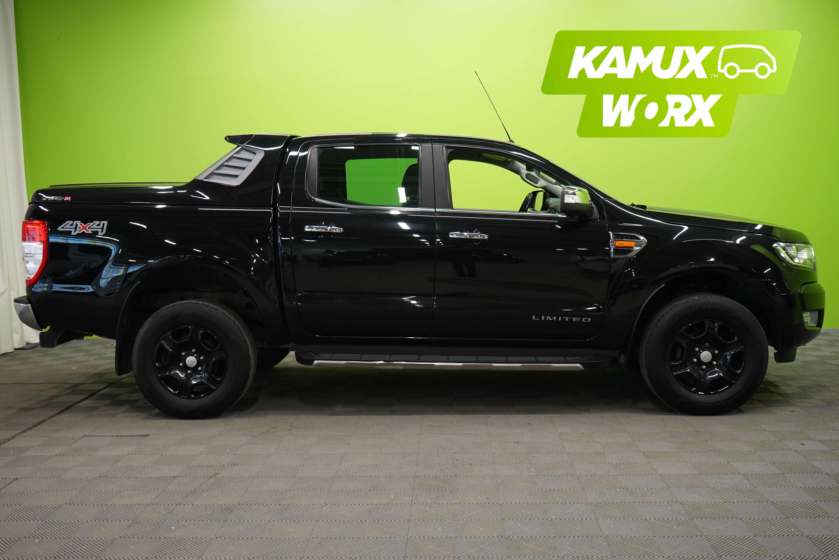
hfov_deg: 51.9
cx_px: 420
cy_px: 280
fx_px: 862
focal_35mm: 37
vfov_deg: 35.9
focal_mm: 37
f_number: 6.3
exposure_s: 1/40
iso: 800
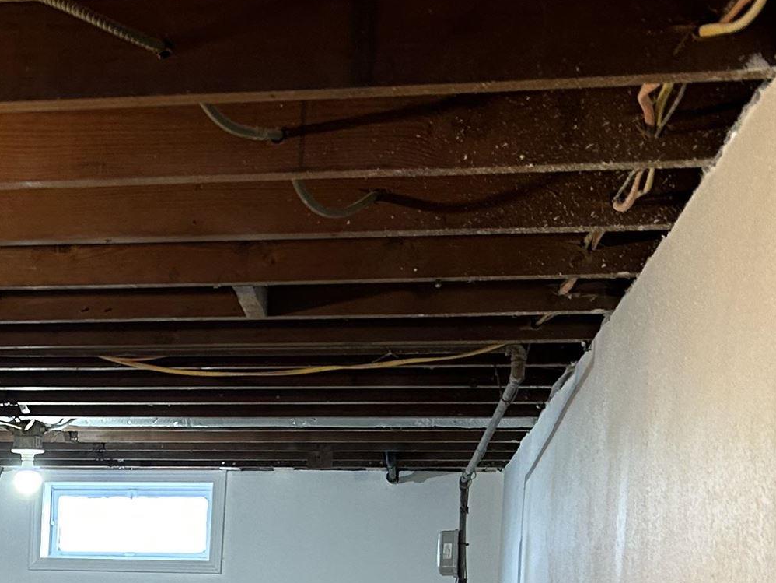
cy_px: 760
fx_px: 1794
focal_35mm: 80
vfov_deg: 17.3
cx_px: -43
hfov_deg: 23.2
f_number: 1.5
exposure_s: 1/60
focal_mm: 5.7
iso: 160
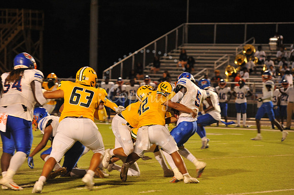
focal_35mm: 200
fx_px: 1632
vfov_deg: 6.9
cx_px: 147
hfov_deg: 10.3
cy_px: 98
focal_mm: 200
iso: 3200
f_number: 5.6
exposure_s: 1/160
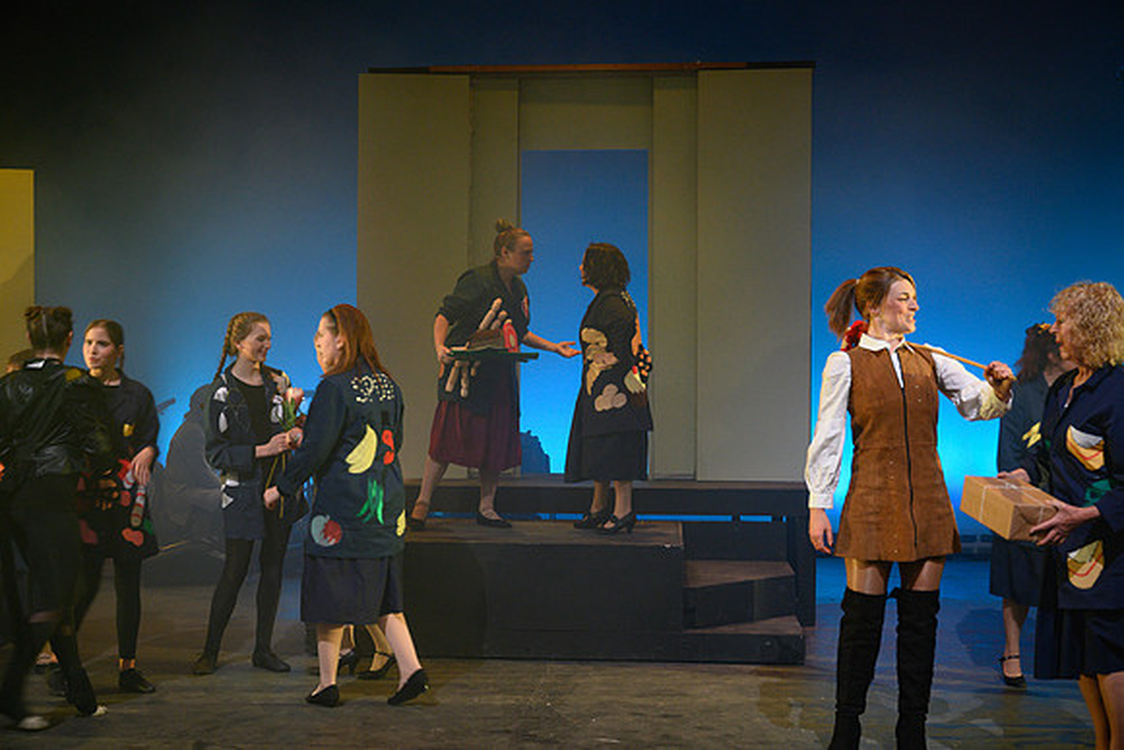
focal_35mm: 49
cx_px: 562
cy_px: 375
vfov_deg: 27.8
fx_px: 1517
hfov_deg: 40.7
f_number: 4
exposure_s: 1/40
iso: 800
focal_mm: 48
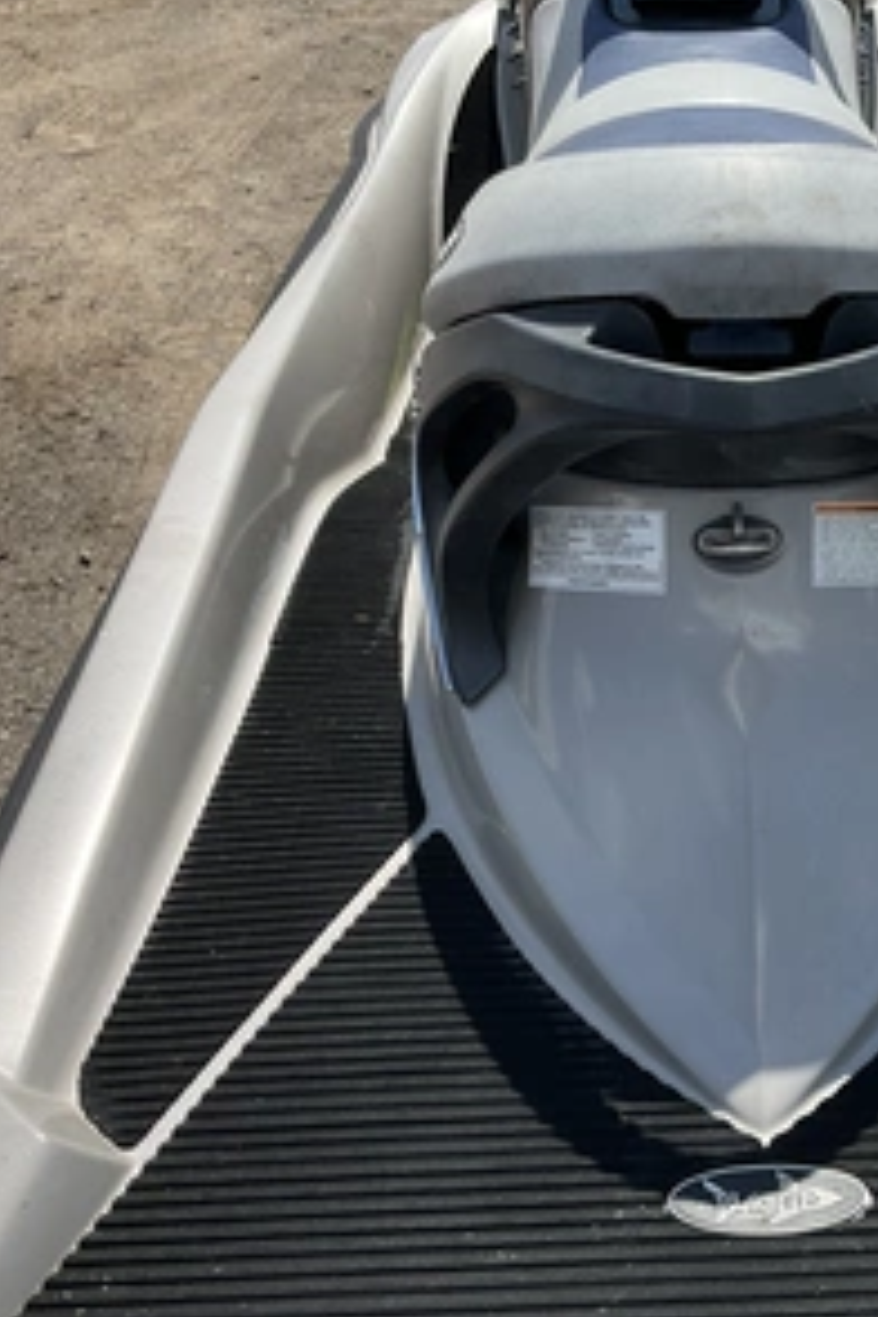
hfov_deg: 31.3
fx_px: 1500
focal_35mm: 41
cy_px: 654
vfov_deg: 47.4
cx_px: 770
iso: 25
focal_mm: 3
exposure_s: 1/1912
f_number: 1.8
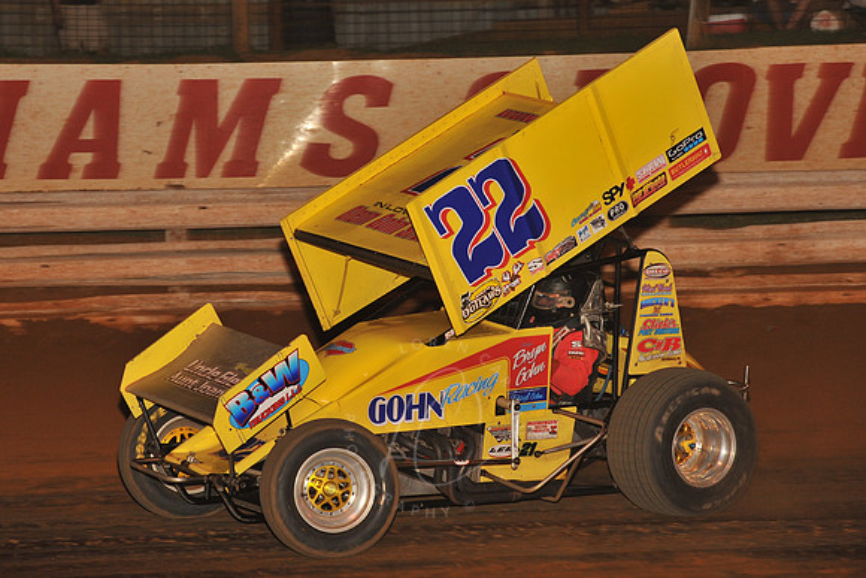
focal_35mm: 135
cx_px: 433
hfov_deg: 15.2
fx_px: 3248
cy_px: 289
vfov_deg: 10.2
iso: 800
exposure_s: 1/320
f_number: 6.3
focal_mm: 135
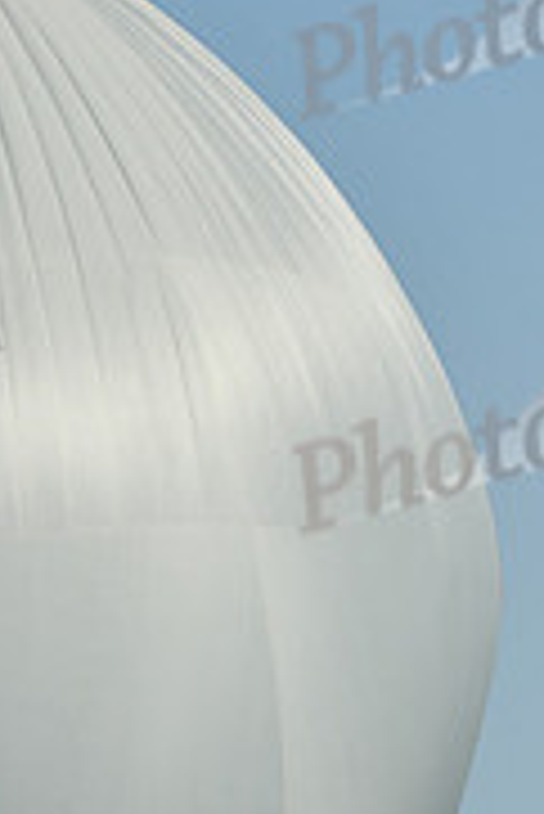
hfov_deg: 3.8
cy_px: 715
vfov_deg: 5.7
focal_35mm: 359
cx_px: 61
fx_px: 8121
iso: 320
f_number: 8
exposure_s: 1/640
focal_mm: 112
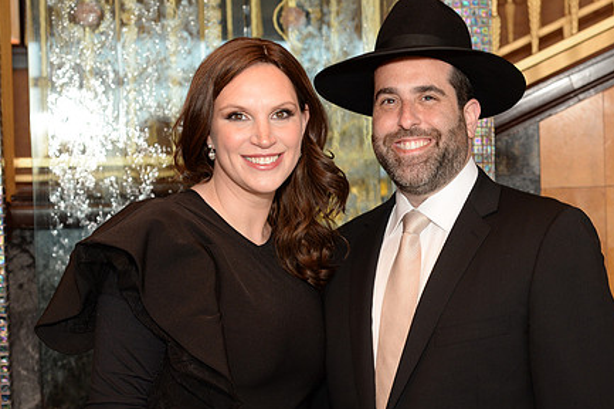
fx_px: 1142
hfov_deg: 30.0
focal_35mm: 67
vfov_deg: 20.3
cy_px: 237
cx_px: 366
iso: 1250
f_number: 5.6
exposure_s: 1/125
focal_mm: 50
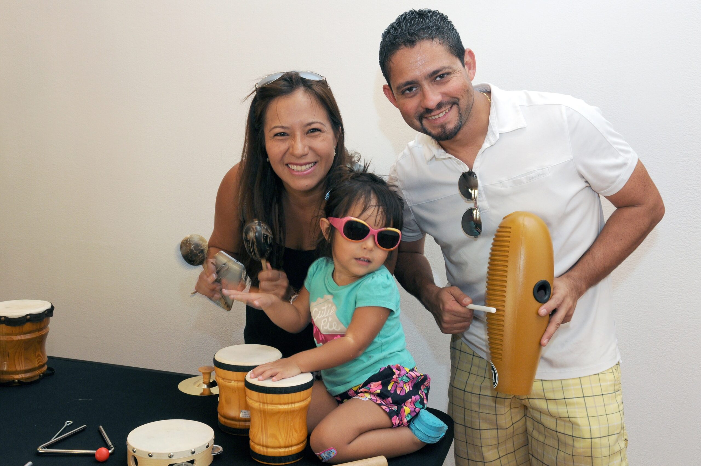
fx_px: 759
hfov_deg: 49.6
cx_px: 350
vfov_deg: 34.1
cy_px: 233
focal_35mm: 39
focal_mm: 26
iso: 500
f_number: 5.6
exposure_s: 1/30
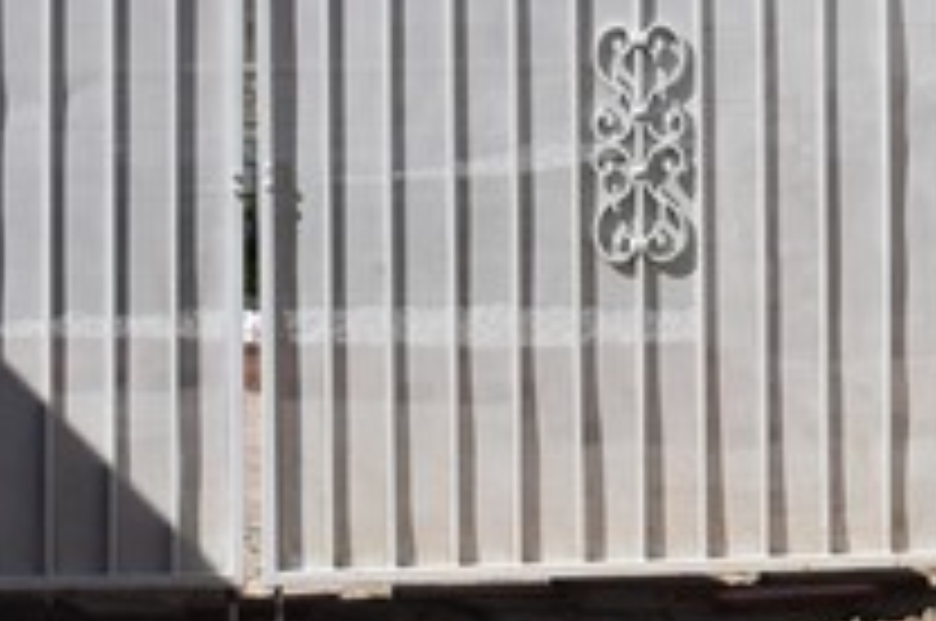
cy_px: -220
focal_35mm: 275
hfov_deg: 7.4
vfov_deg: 5.0
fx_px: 7129
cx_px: 1246
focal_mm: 35
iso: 200
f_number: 11
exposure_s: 1/500
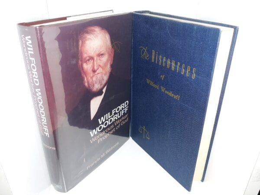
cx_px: 130
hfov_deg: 63.4
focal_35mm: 28
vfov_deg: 49.7
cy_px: 98
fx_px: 210
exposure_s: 1/40
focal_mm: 3.7
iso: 50
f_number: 1.7
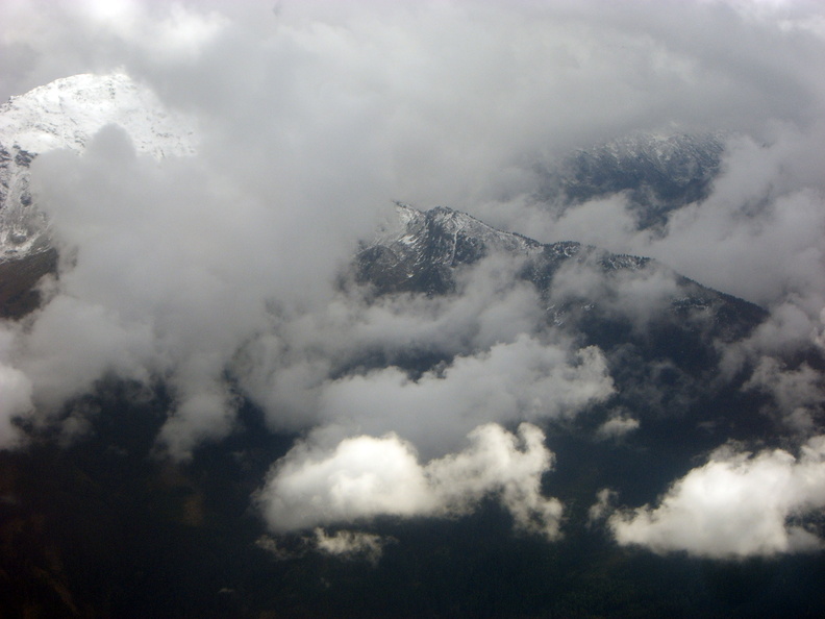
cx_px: 412
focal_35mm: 114
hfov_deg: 17.3
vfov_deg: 13.0
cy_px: 310
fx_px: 2717
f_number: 5.2
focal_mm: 18.6
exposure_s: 1/250
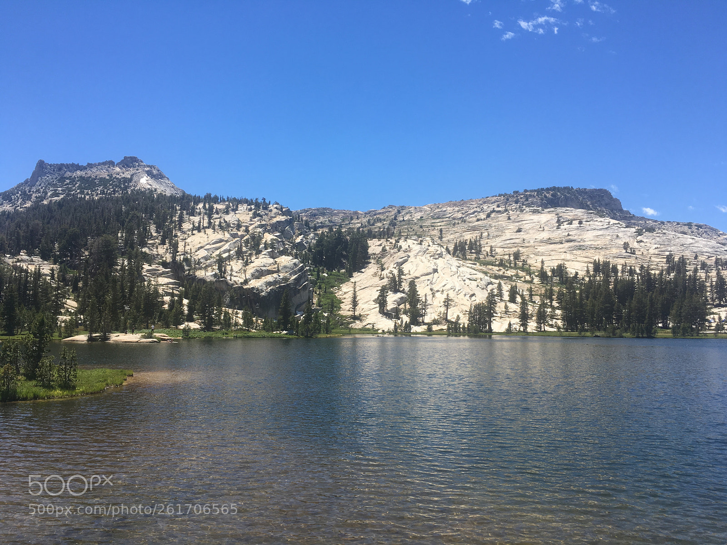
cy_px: 272
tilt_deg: +5.3
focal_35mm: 29
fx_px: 609
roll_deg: -0.4
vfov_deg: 48.2
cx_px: 364
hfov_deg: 61.7
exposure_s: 1/1202
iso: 25
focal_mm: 4.15
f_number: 2.2
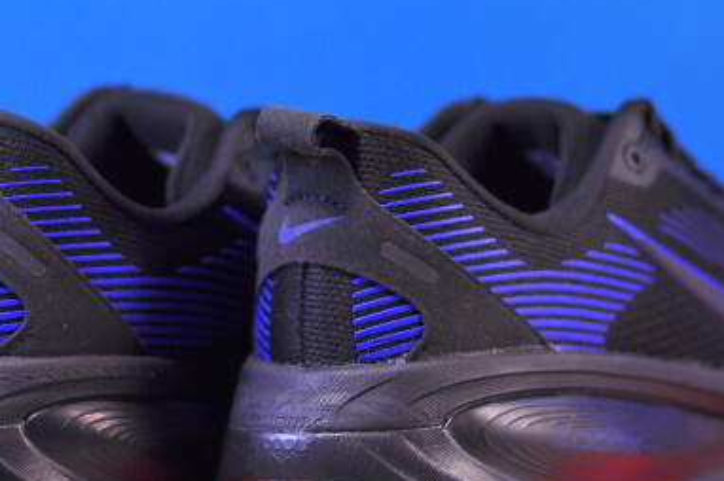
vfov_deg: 8.7
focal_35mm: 157
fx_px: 3155
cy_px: 160
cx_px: 334
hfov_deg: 13.1
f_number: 2
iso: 250
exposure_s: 1/320
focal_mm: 50
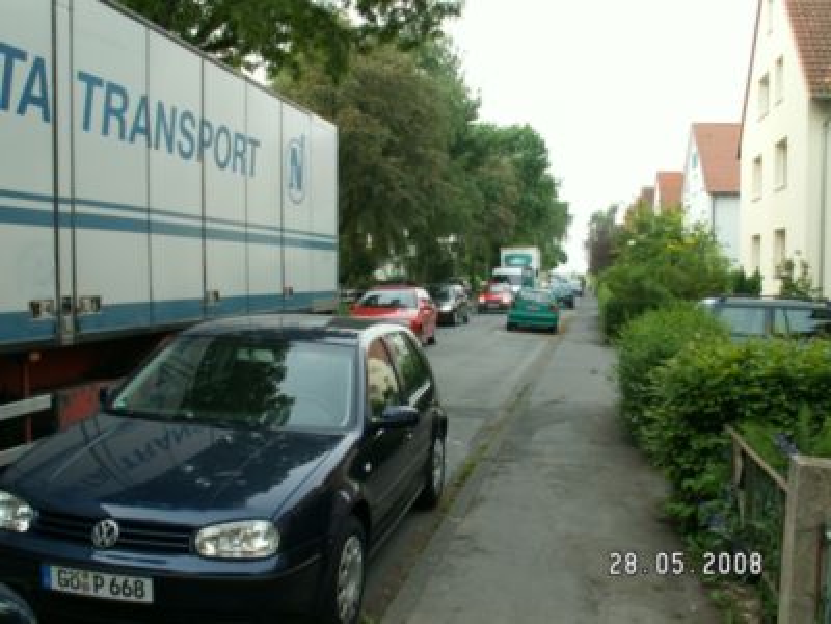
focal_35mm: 35
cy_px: 312
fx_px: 840
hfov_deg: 52.6
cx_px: 416
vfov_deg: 40.7
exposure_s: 1/30
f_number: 5.6
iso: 50
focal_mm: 5.86
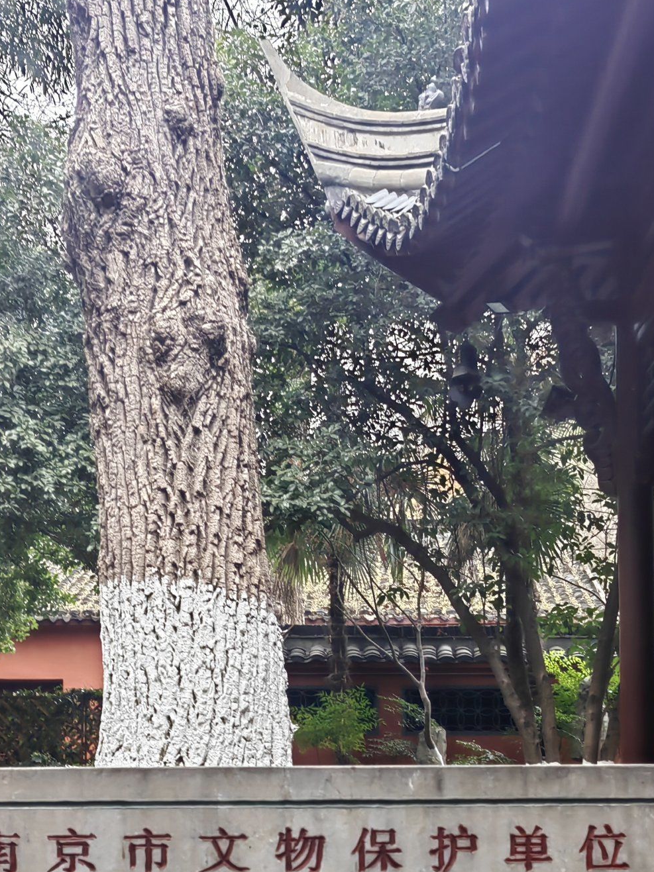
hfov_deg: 26.1
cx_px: 367
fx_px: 1411
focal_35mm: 56
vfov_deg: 32.5
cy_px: 801
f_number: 1.8
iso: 64
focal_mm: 5.54
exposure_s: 1/100
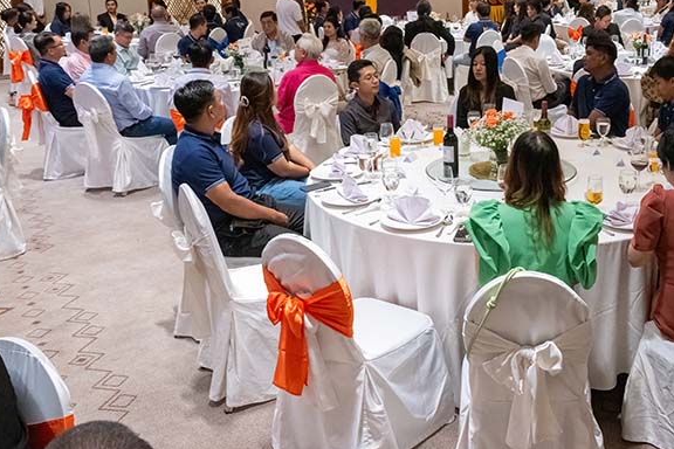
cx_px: 473
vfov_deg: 32.7
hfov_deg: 47.3
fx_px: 749
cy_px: 105
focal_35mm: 40
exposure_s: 1/200
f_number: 6.3
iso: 12800
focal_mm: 24
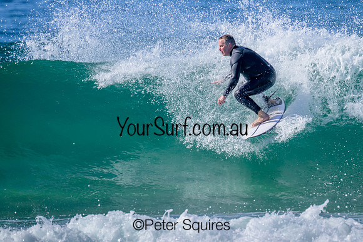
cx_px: 237
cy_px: 111
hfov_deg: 1.9
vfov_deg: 1.3
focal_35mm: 1090
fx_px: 10994
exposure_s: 1/800
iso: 360
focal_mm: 800
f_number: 11
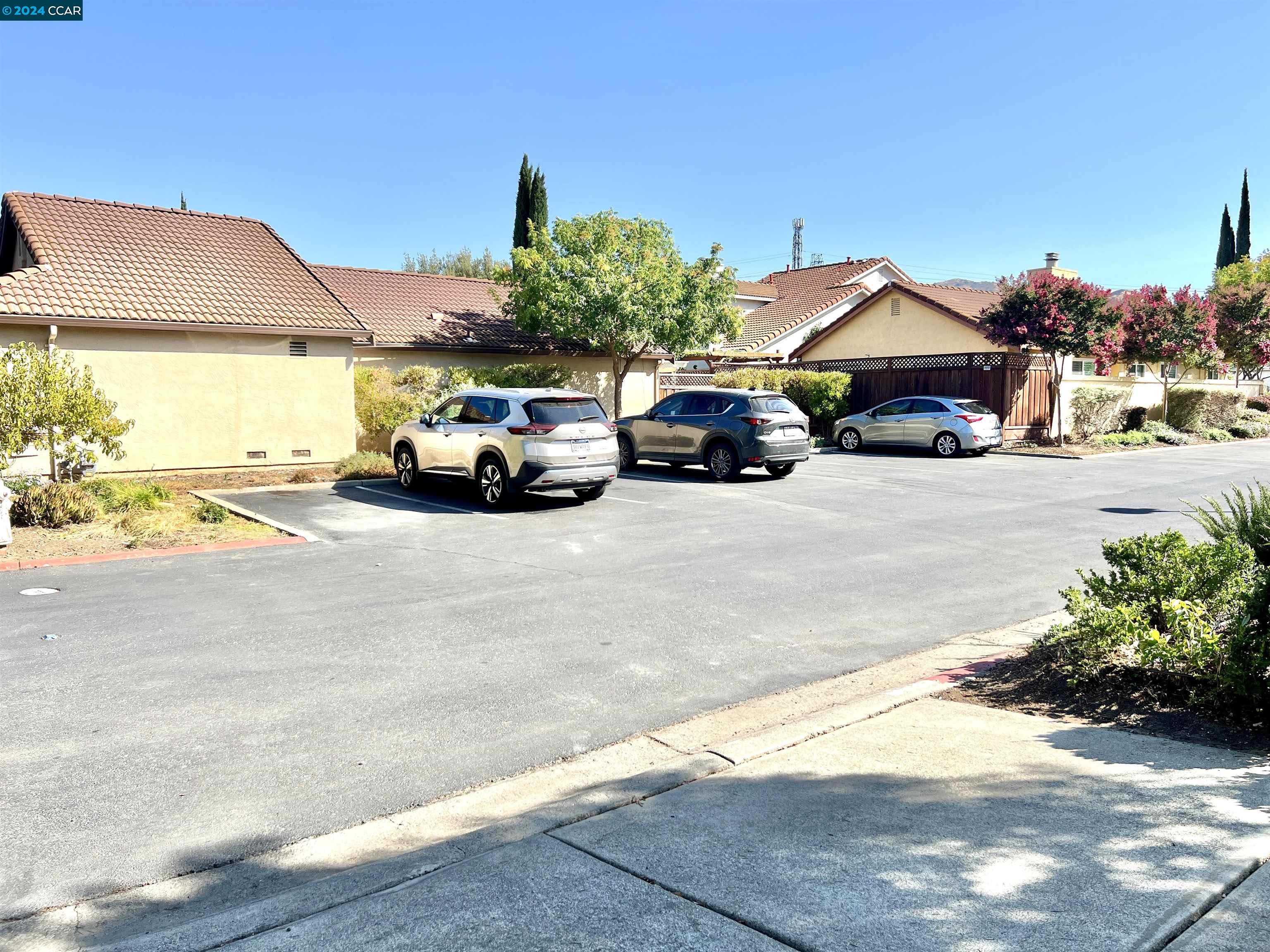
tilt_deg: -4.5
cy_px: 476
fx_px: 954
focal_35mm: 26
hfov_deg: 67.3
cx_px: 635
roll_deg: +1.0
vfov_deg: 53.1
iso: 50
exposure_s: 1/2994
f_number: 1.5
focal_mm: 5.7
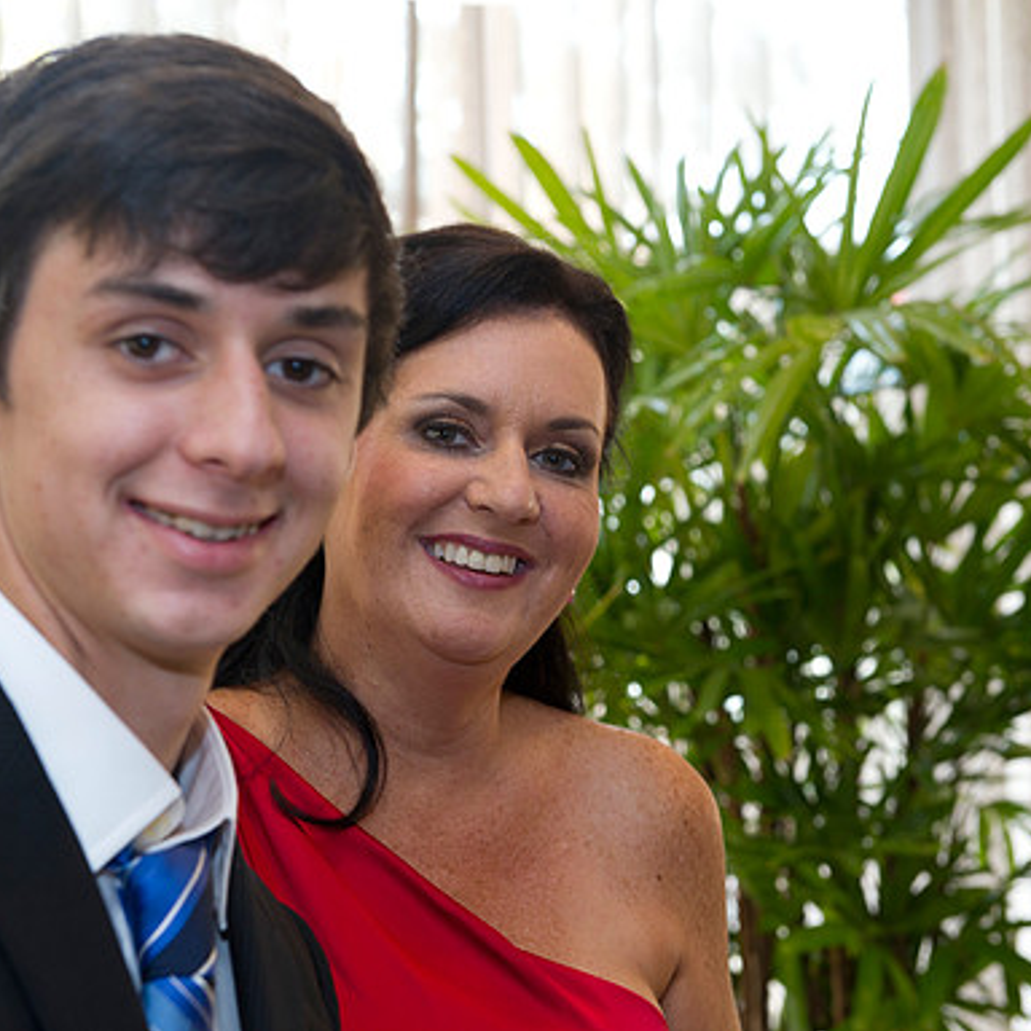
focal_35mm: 77
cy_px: 516
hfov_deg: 22.5
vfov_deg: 22.5
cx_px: 513
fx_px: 2595
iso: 640
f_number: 5.6
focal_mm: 60
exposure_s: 1/50
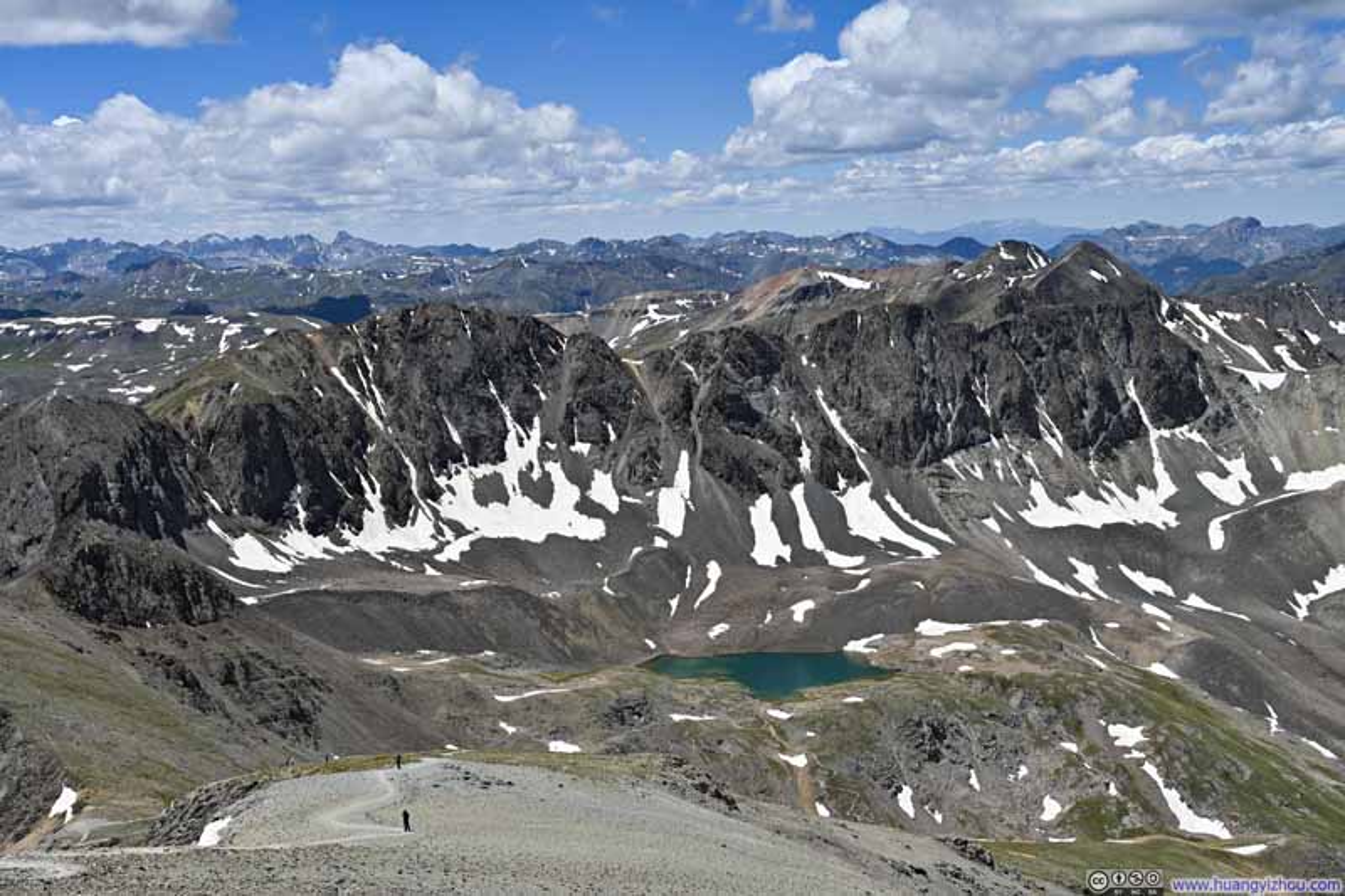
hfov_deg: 45.4
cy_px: 448
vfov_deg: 31.2
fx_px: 1606
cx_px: 672
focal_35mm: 43
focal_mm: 43
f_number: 8
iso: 64
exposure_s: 1/500
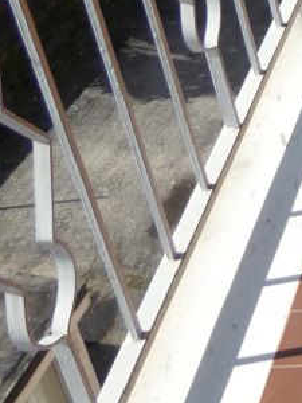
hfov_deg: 13.4
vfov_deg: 17.1
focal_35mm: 89
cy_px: -366
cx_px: 667
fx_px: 1035
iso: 80
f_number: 3.2
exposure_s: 1/1000
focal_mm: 3.6
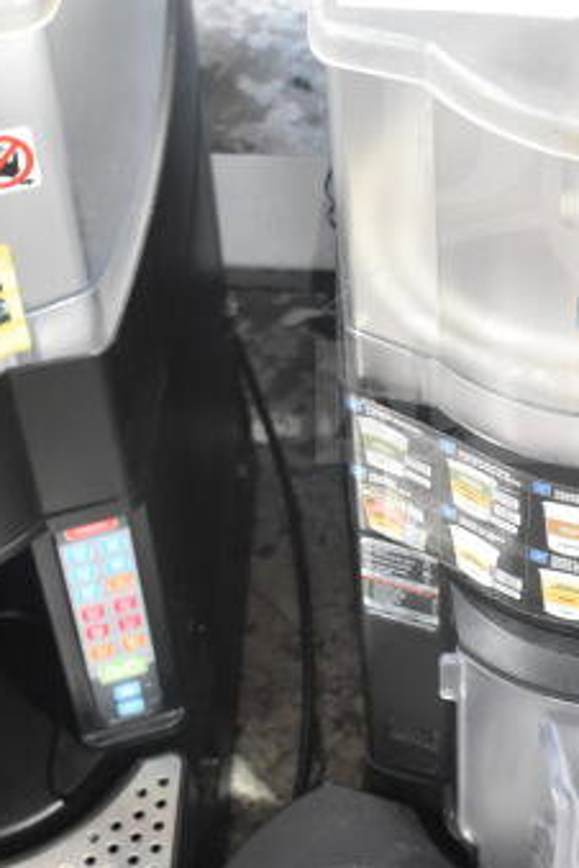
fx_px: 1954
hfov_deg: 16.4
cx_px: 602
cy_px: 259
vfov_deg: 24.9
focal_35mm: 81
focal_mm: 20
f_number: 3.8
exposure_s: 1/60
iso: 1600
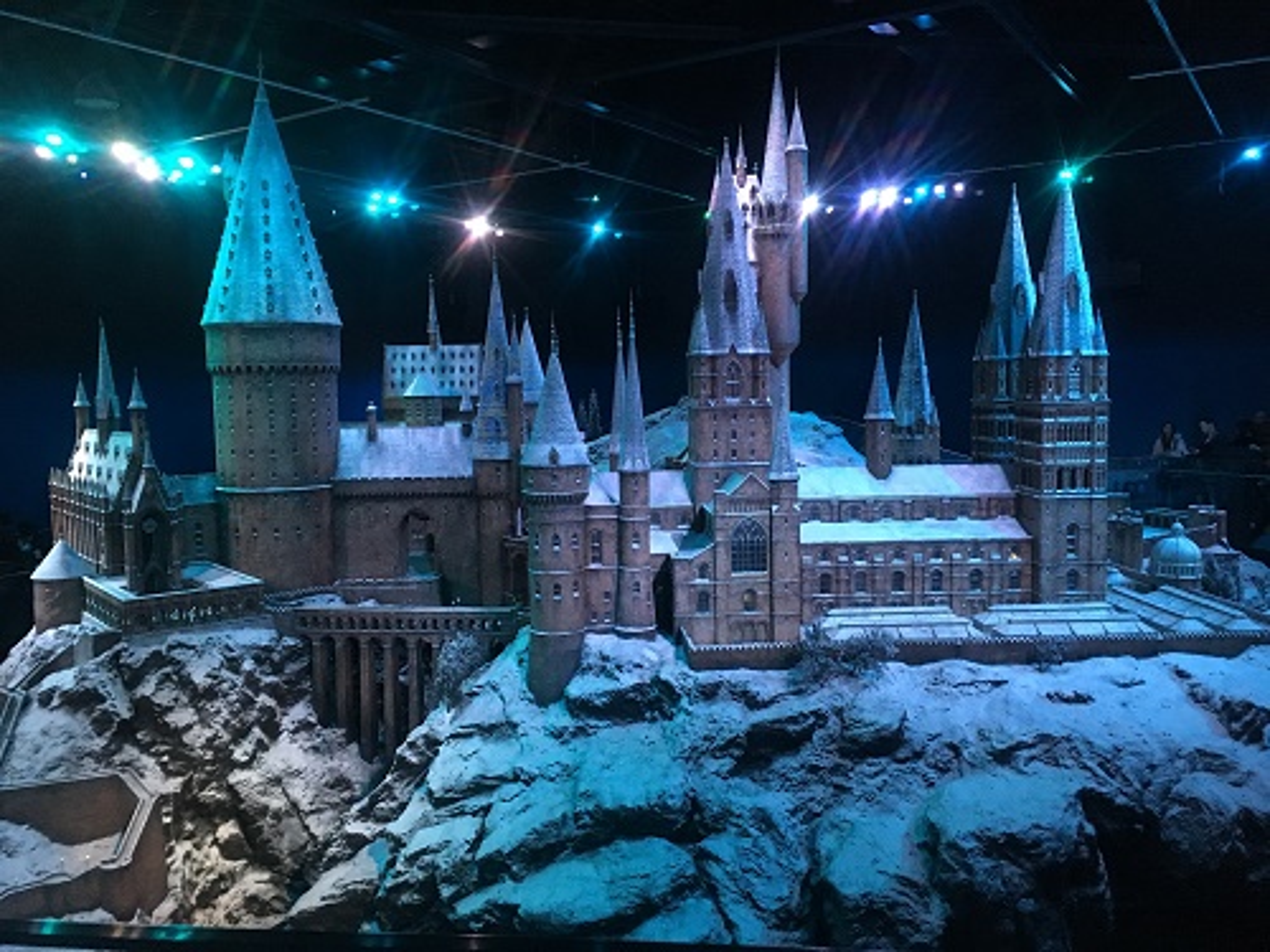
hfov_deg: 61.7
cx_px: 635
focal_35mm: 29
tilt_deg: -5.6
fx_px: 1064
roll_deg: +0.6
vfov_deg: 48.2
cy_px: 476
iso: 250
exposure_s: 1/17
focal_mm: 4.15
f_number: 2.2
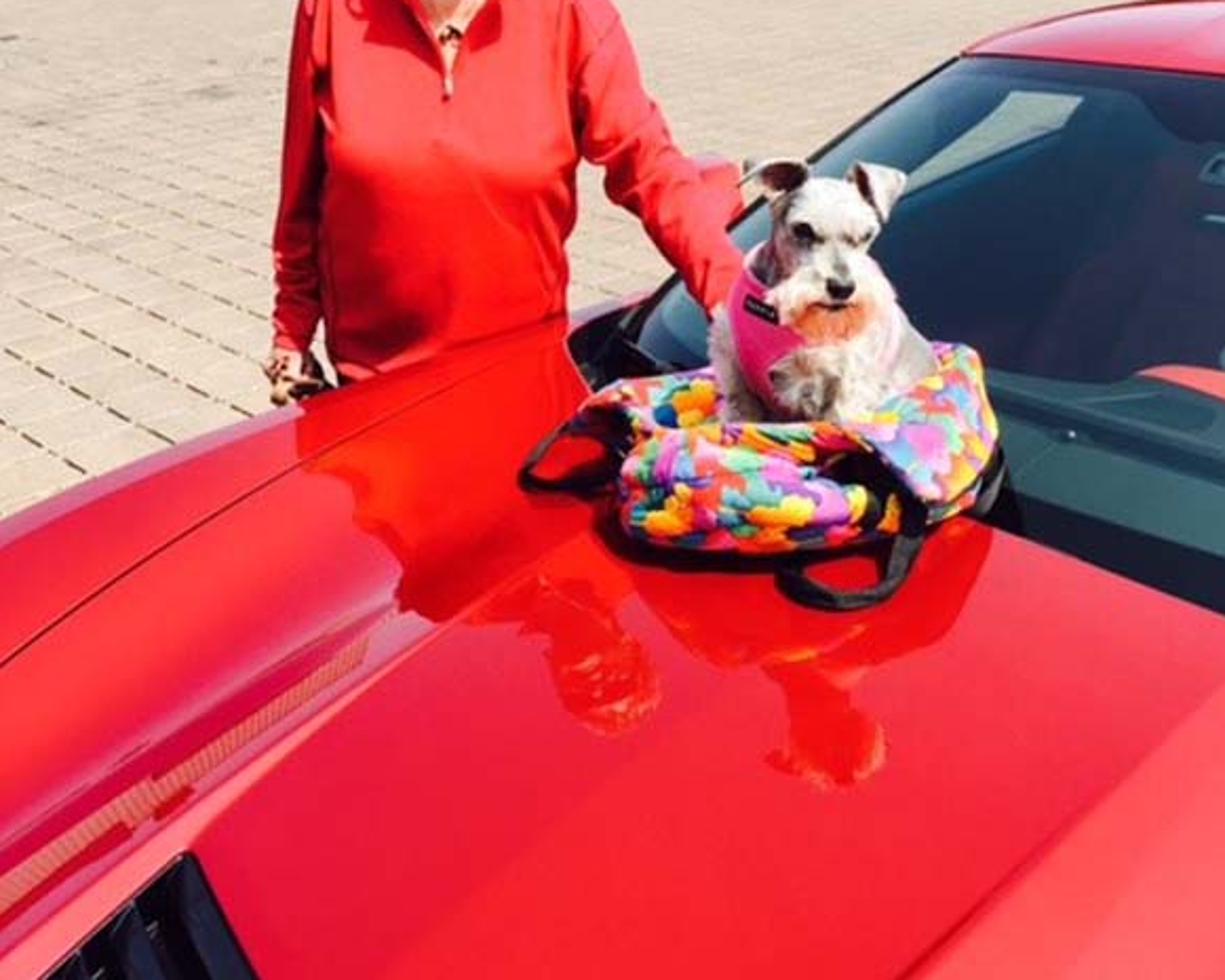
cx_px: 615
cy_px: 320
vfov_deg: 38.7
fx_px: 1378
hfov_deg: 47.9
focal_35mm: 38
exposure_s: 1/1014
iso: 32
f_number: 2.2
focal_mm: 4.15
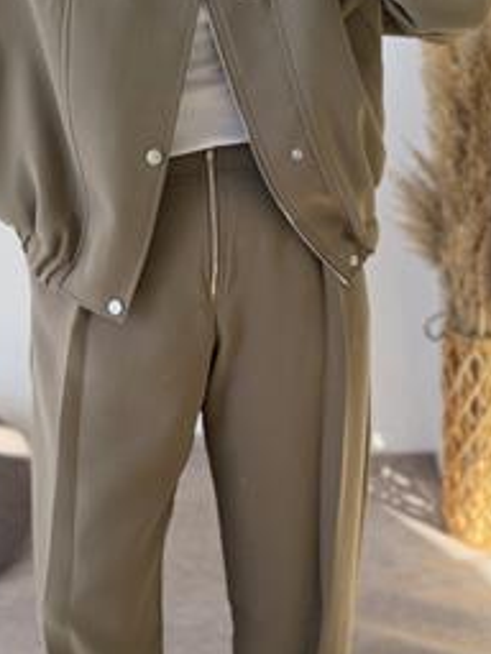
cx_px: 238
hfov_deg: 29.1
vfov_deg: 38.2
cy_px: 341
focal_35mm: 50
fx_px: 946
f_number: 1.78
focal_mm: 6.76
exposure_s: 1/221
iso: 200
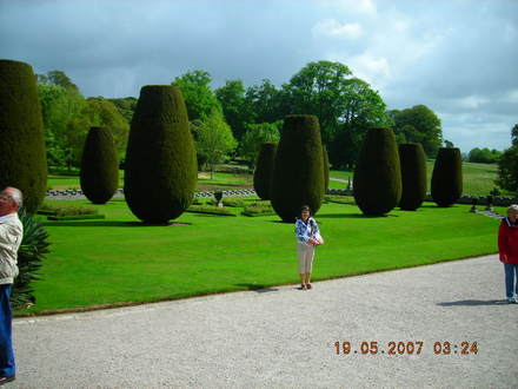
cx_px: 259
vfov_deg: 37.7
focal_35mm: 38
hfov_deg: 49.0
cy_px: 194
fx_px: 569
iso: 50
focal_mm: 6.3
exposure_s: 1/170
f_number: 6.4
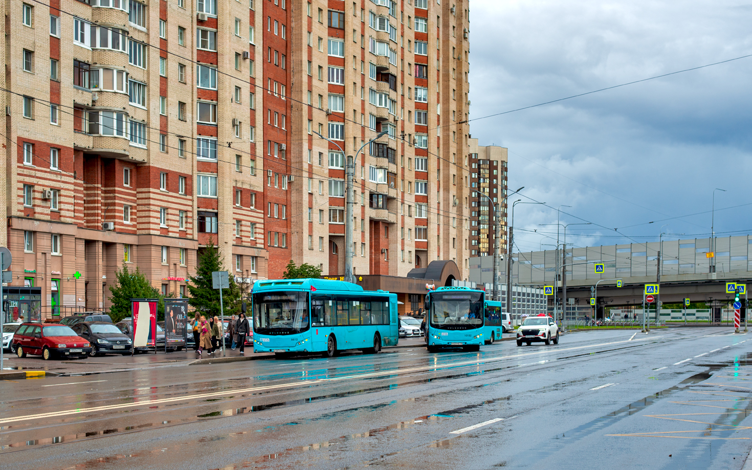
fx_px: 1066
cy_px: 234
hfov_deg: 38.9
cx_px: 370
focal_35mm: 52
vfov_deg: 24.9
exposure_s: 1/400
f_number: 5.6
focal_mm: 50
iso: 200
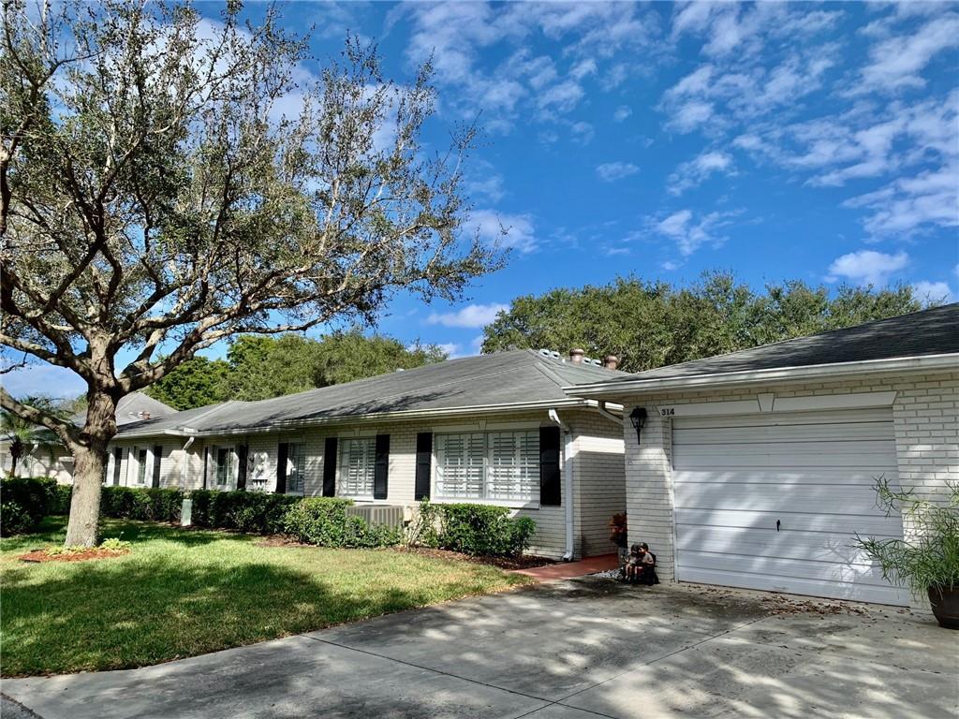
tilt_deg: +9.1
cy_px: 360
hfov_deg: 67.3
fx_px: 720
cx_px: 480
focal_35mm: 26
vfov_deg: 53.1
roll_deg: -0.3
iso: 25
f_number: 1.8
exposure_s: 1/1779
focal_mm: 4.25
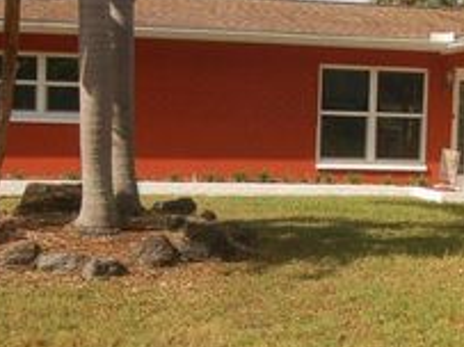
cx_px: 359
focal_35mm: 57
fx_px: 764
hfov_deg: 33.0
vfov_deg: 25.6
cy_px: 144
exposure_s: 1/400
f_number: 10
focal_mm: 16
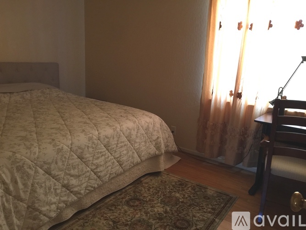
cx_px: 153
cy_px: 115
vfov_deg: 48.2
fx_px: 256
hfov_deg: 61.7
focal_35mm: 29
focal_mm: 4.15
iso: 100
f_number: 2.2
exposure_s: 1/8
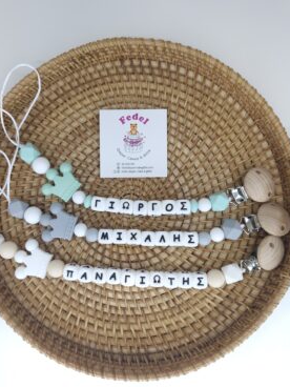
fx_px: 279
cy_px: 194
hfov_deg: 54.8
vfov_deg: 69.4
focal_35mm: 25
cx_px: 137
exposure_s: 1/50
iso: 64
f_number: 1.8
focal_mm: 5.54
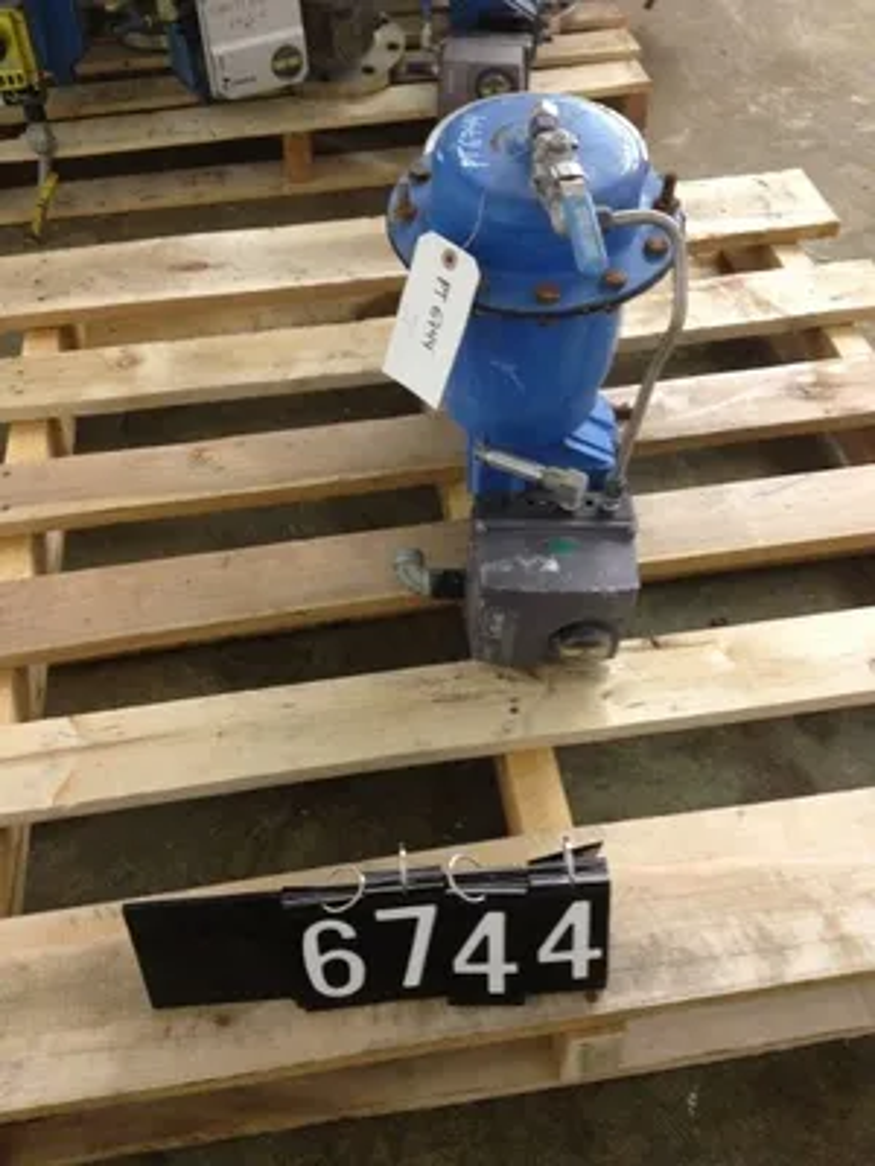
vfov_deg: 52.6
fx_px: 1180
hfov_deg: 40.7
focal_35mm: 35
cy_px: 583
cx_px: 438
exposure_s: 1/20
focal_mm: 4.28
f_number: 2.4
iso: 320
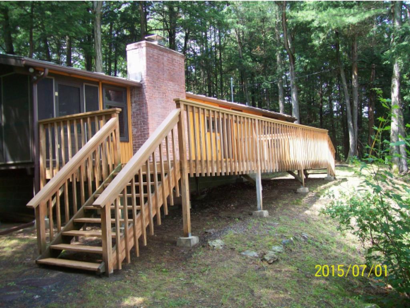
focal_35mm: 36
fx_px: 427
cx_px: 205
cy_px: 154
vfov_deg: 39.7
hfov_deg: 51.3
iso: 80
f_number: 2.7
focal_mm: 6
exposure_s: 1/112
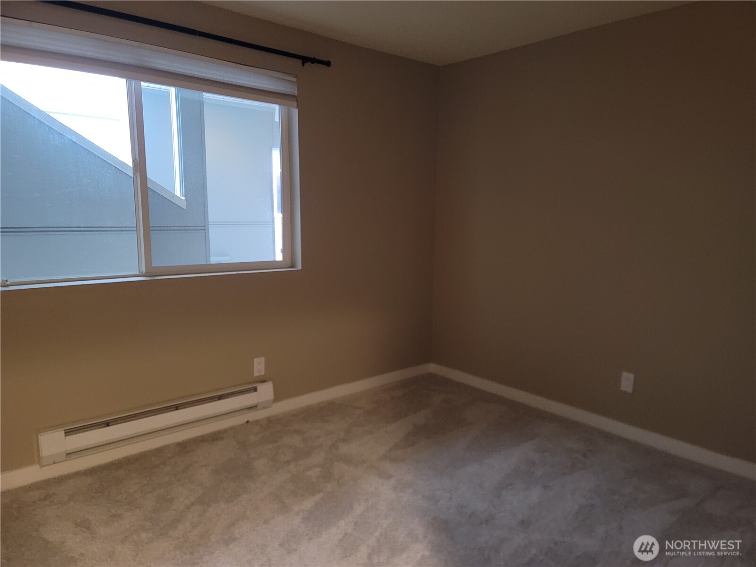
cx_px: 378
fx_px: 546
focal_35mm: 25
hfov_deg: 69.4
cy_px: 284
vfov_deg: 54.9
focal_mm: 7
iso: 800
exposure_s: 1/24
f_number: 1.8
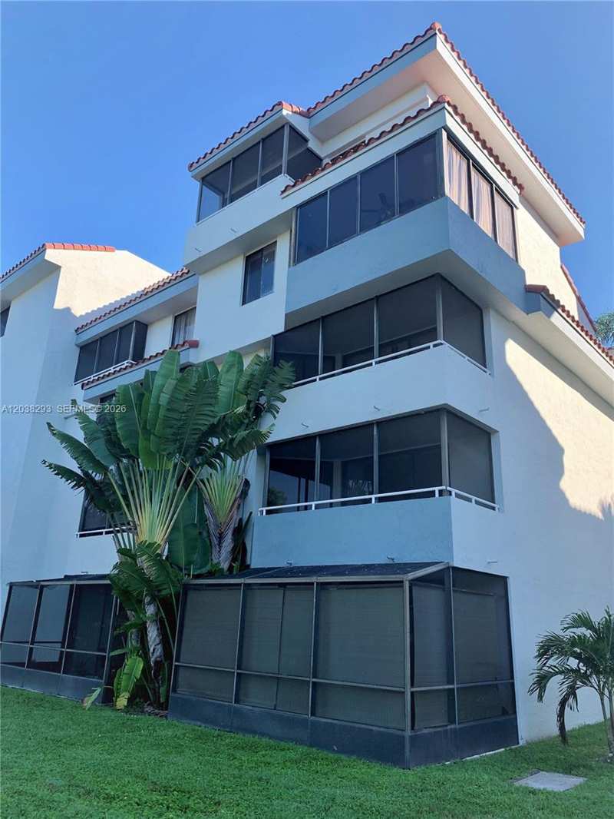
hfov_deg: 53.1
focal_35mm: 26
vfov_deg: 67.3
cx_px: 307
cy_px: 410
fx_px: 615
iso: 25
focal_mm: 4.25
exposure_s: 1/435
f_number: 1.8
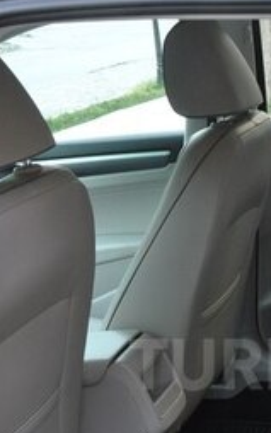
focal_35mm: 83
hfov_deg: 15.3
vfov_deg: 24.3
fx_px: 984
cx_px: 303
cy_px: 365
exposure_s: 1/40
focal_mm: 21
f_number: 6.3
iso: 800
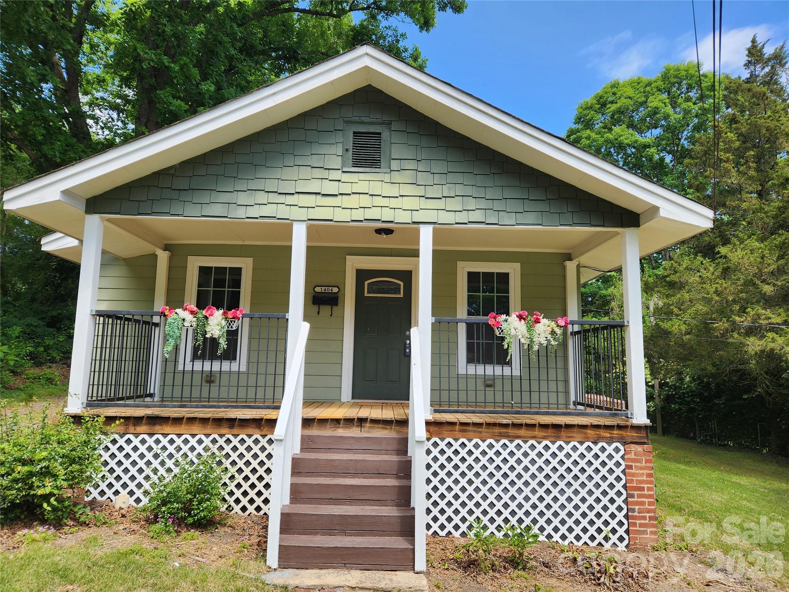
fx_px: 524
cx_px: 394
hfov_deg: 73.9
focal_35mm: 23
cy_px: 296
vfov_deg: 58.9
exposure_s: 1/636
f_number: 1.8
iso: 20
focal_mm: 5.4
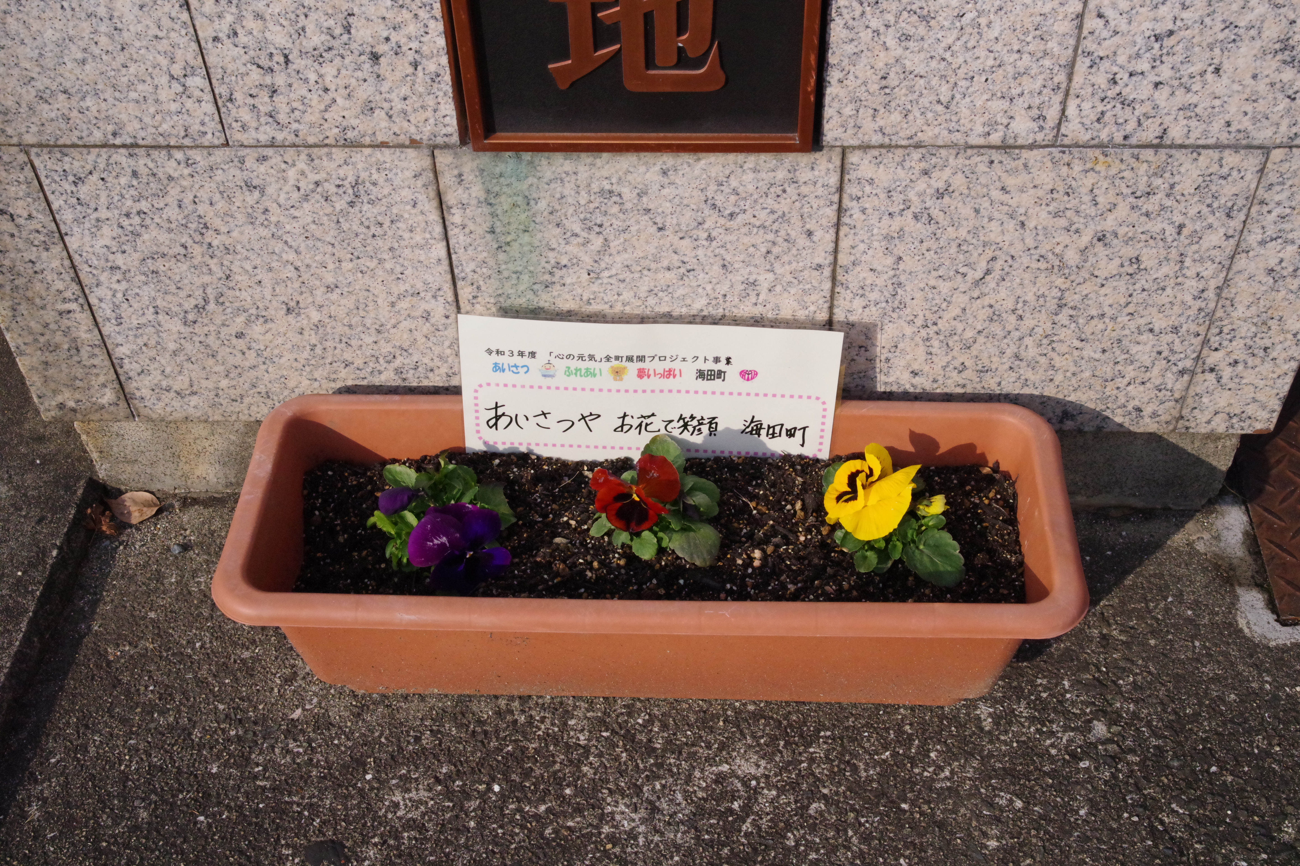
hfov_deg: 43.6
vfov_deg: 29.9
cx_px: 650
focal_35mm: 45
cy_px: 433
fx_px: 1625
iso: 6400
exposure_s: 1/6400
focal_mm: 45
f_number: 13
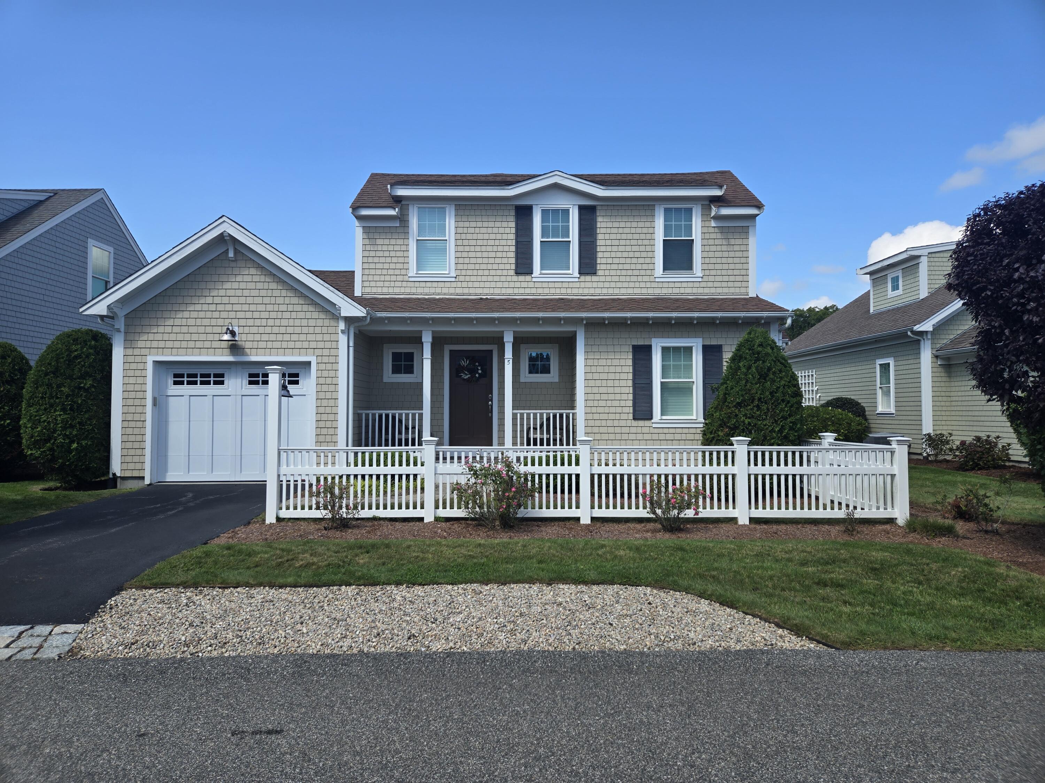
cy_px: 392
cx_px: 522
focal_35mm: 23
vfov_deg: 58.9
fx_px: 694
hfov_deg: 73.9
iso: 25
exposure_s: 1/1354
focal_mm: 5.4
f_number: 1.8
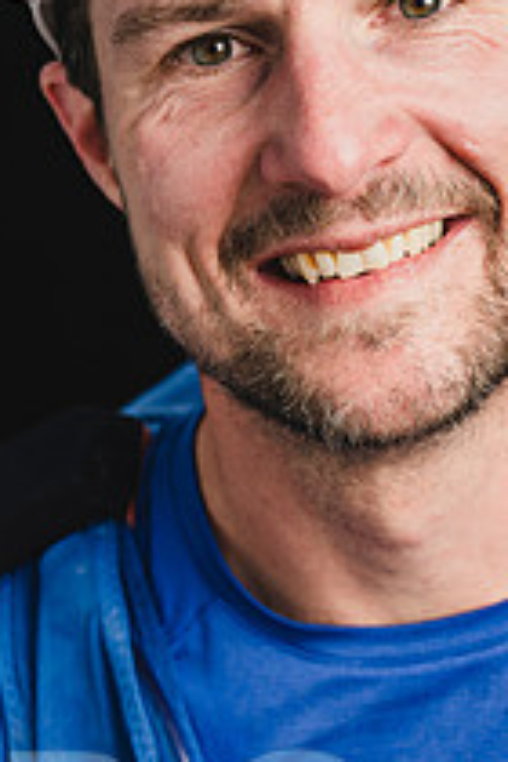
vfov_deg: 12.2
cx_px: 327
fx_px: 3577
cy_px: 316
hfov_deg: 8.1
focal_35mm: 169
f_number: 5
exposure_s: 1/250
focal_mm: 79
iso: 100
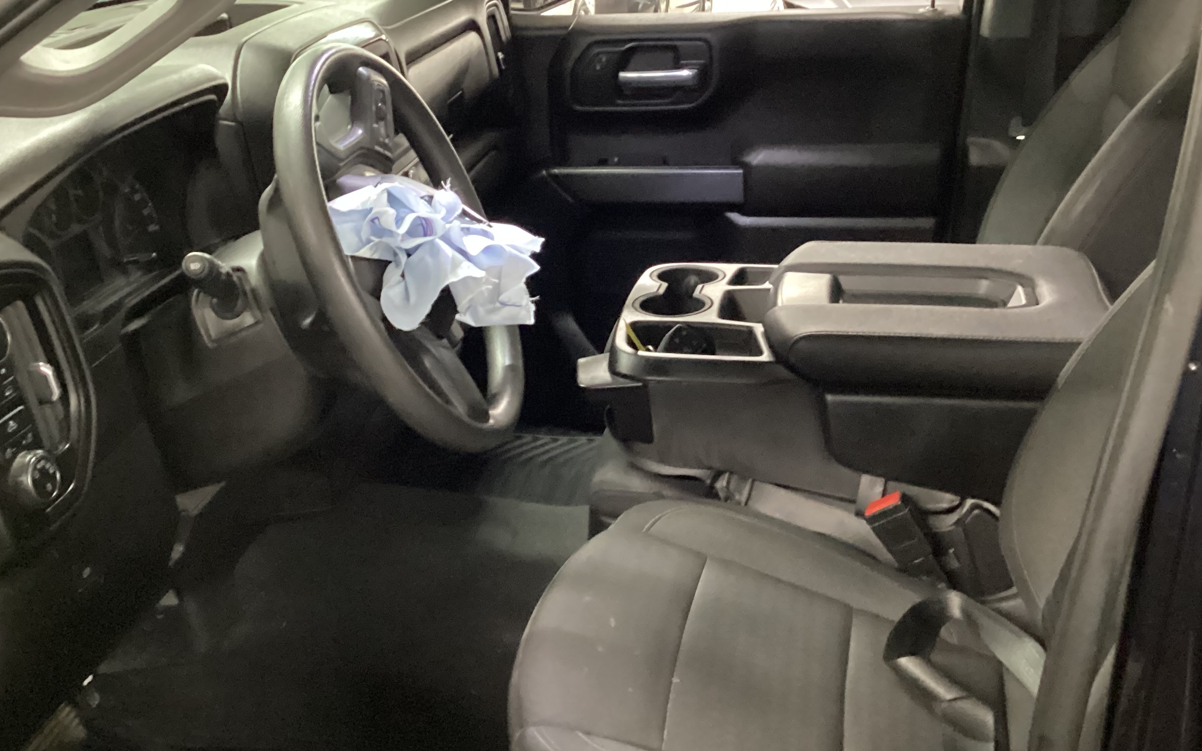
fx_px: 1441
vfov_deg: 29.2
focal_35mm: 44
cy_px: 336
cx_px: 636
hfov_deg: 45.2
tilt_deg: -20.6
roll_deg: -0.8
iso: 800
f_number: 2.4
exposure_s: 1/17
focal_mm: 3.3
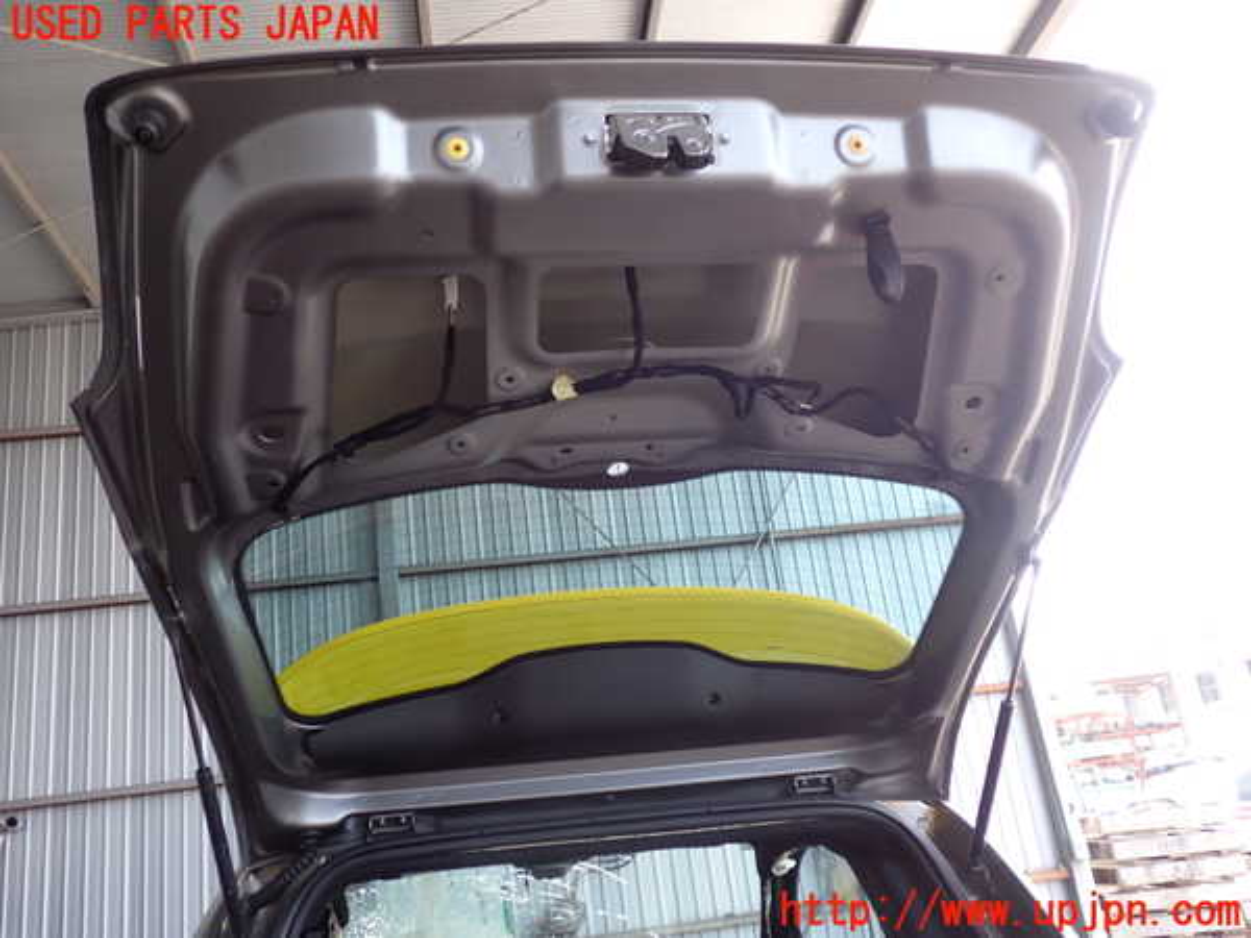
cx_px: 626
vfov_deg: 46.8
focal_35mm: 30
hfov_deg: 60.0
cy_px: 469
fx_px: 1084
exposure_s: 1/100
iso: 100
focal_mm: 5.4
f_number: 2.3
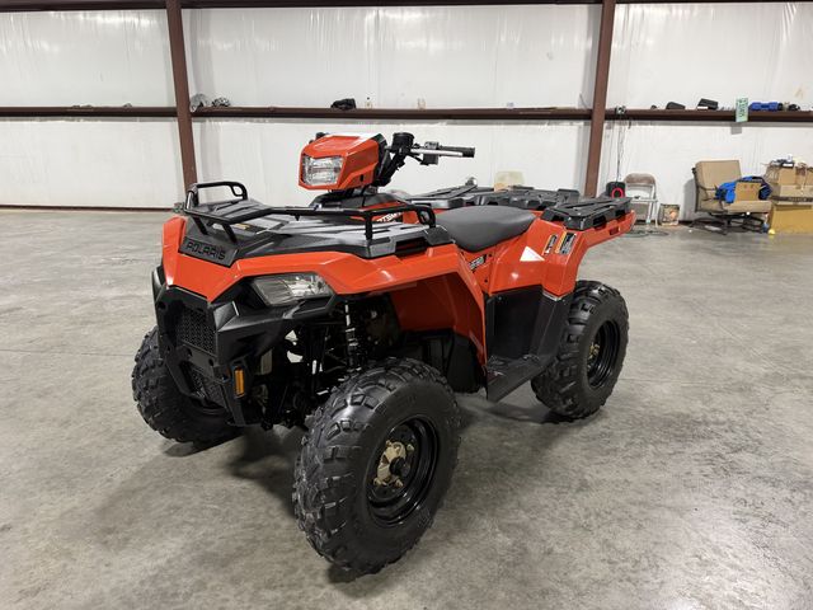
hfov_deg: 71.6
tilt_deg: -17.0
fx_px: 564
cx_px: 406
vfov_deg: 56.8
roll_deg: -0.1
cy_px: 305
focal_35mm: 24
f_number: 1.78
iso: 250
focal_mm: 6.76
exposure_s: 1/60
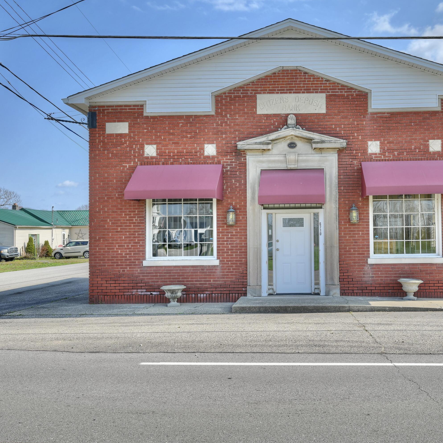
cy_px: 221
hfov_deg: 49.4
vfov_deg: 50.2
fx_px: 473
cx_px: 291
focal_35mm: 33
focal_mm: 25.5
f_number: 11
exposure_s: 1/40
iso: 100
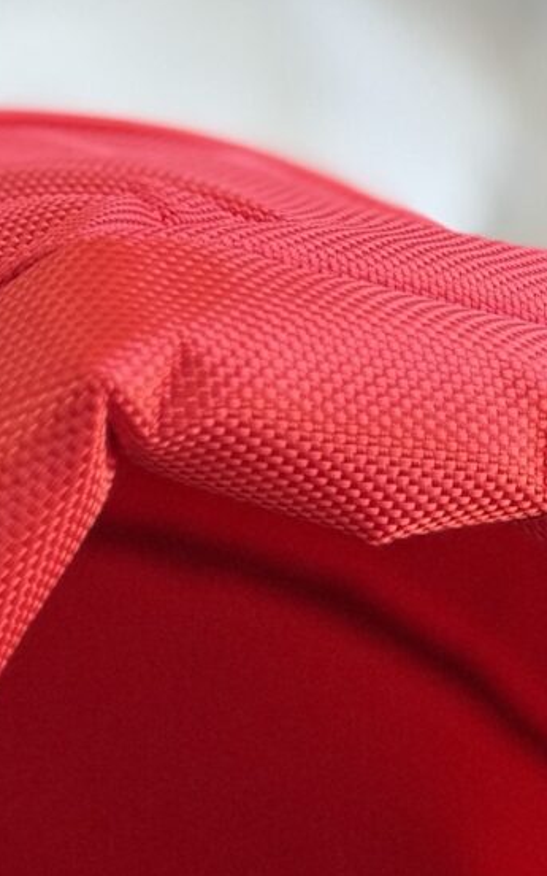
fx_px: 2815
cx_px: 572
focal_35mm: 118
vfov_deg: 14.2
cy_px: 1846
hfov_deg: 11.0
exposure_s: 1/100
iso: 80
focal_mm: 6.76
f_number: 1.78
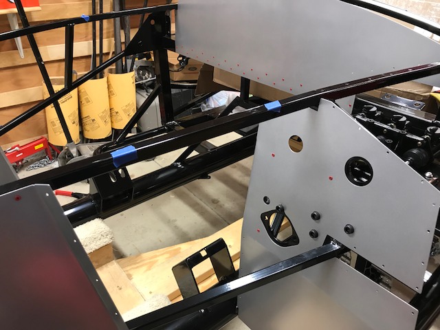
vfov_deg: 49.7
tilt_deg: -30.5
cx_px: 220
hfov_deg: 63.4
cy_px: 165
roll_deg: -1.2
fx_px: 356
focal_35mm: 28
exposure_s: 1/17
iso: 40
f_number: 1.8
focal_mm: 3.99
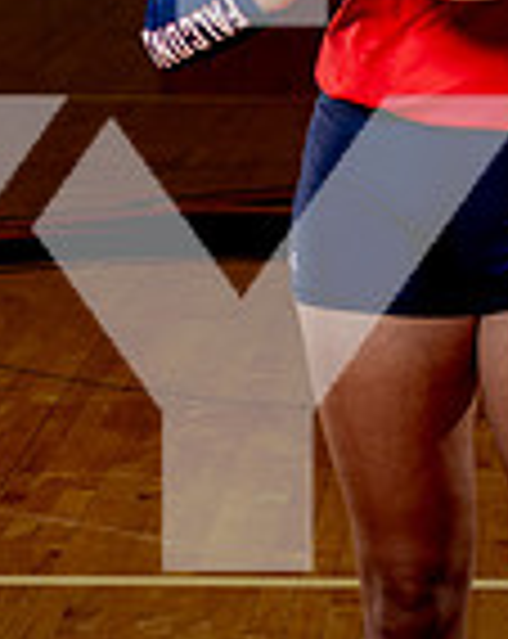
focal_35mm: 181
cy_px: -253
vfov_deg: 10.4
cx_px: 420
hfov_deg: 8.5
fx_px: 3413
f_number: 5.6
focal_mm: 43
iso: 125
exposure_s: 1/250
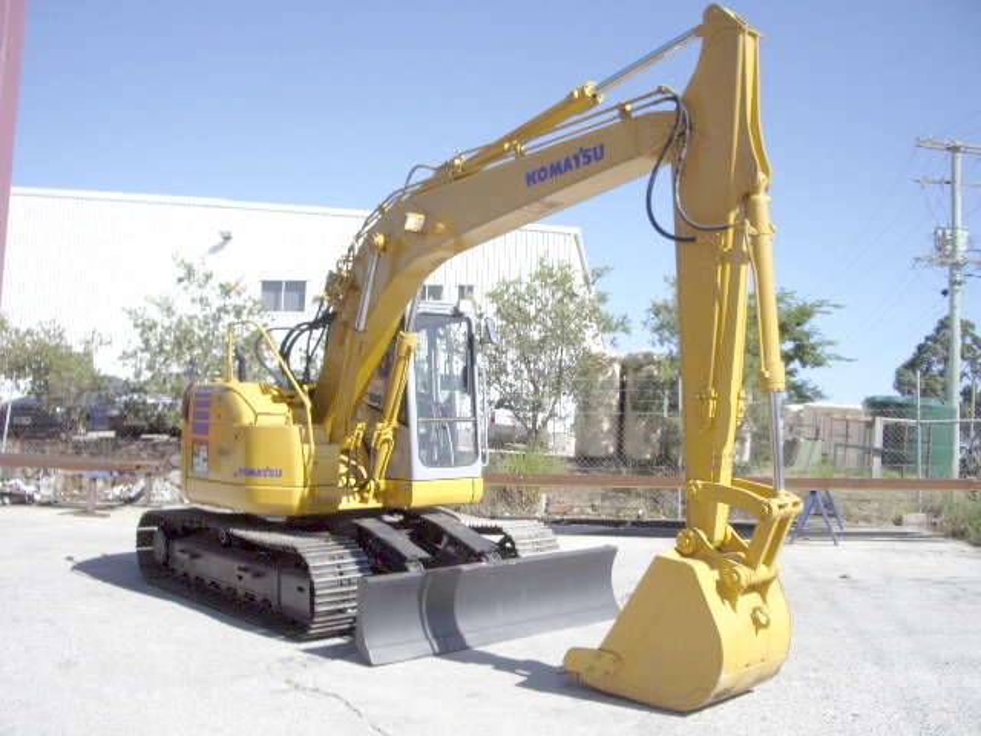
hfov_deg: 52.6
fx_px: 992
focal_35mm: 35
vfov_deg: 40.7
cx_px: 490
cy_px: 368
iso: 80
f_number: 4.3
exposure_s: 1/800
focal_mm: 5.8
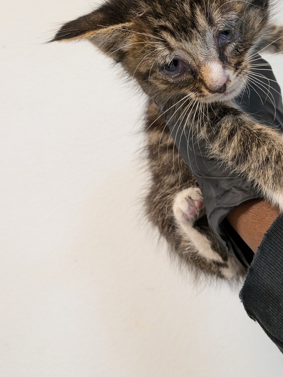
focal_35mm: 34
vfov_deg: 52.5
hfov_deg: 41.2
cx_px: 191
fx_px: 371
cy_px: 114
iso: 660
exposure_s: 1/126
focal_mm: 4.53
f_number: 1.7
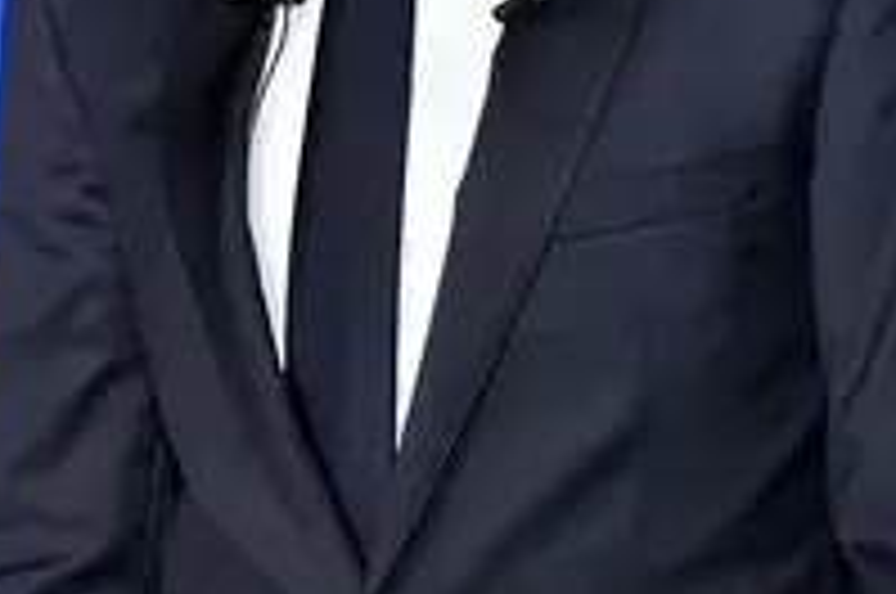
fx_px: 5908
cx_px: 747
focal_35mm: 238
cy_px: -104
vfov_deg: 5.7
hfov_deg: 8.7
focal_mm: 45
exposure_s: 1/60
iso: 1000
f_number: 5
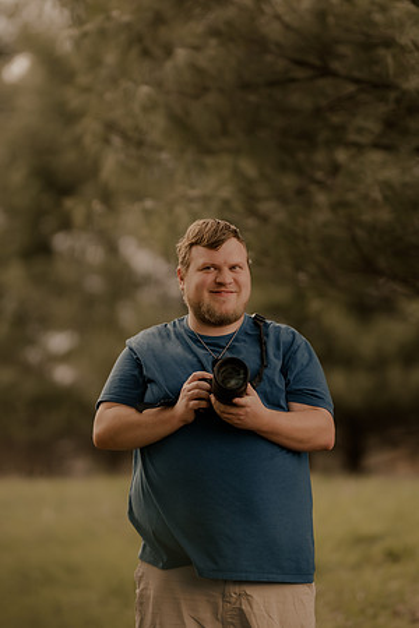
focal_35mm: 127
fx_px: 2217
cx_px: 210
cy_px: 314
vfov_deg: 16.1
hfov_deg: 10.8
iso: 125
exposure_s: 1/1600
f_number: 1.4
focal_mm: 85
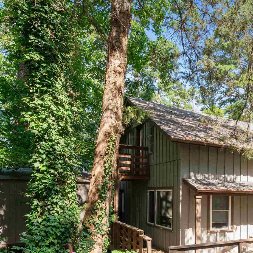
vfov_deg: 46.4
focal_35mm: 34
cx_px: 250
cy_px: 195
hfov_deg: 42.2
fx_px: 281
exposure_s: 1/80
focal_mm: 12
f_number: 9
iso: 500
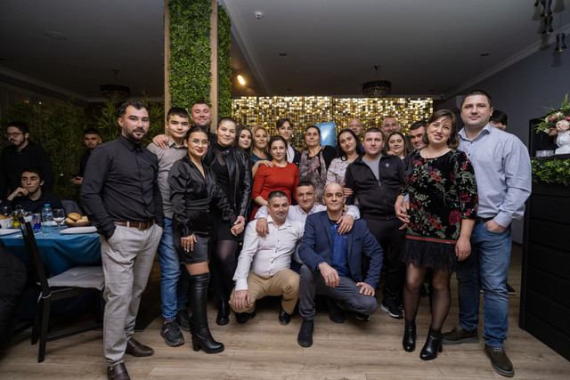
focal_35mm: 20
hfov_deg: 84.0
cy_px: 190
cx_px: 285
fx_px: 317
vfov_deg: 62.0
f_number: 2.5
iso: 640
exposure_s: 1/125
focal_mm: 13
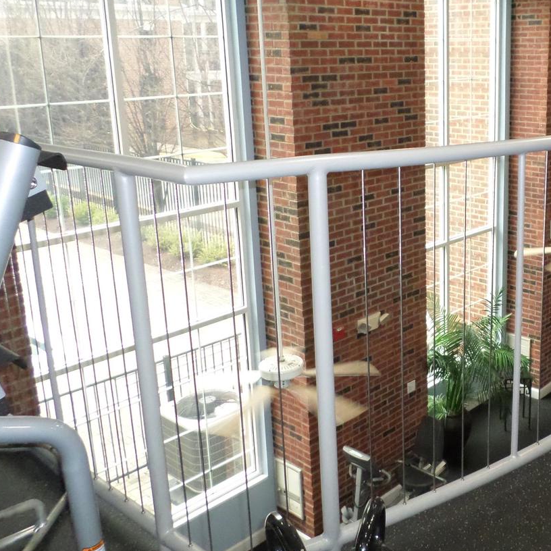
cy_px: 228
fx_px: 702
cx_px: 456
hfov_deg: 40.7
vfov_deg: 42.7
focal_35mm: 39
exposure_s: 1/30
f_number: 2.5
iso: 320
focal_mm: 4.5
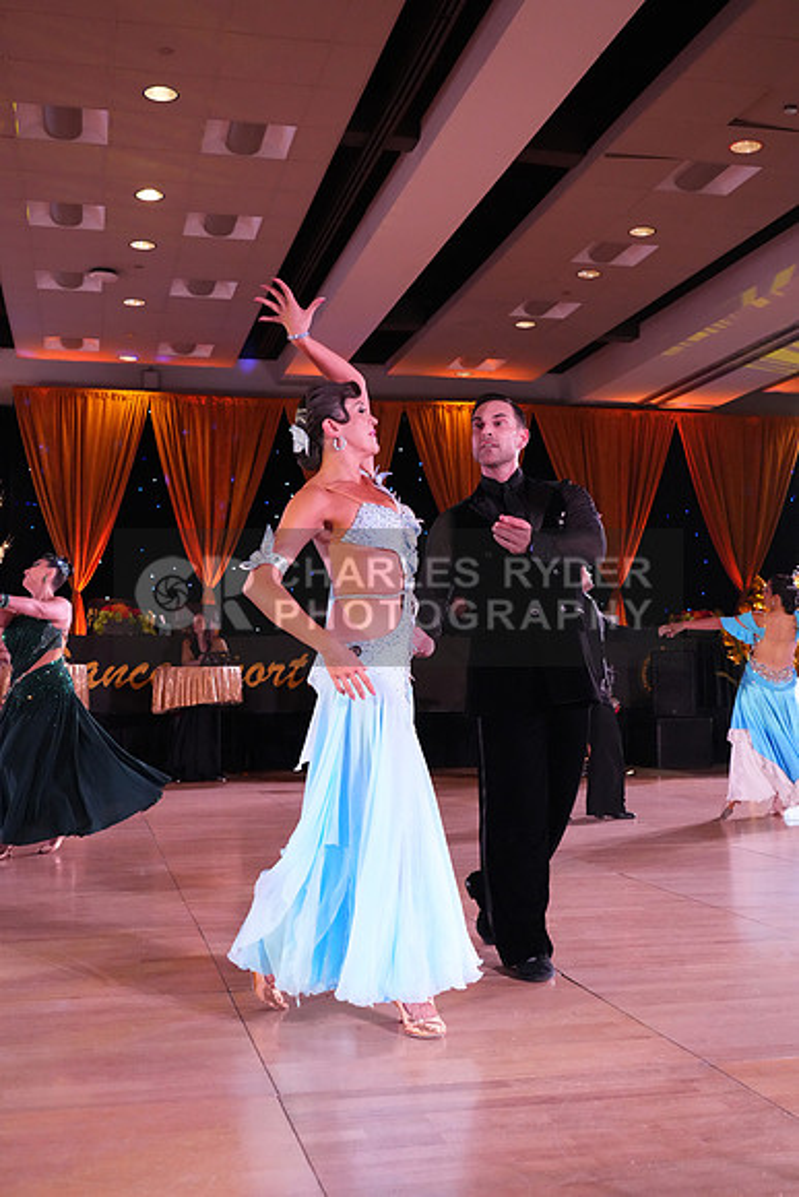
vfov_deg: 49.5
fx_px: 1297
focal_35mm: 39
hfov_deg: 34.2
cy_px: 598
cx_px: 400
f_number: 5
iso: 6400
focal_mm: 39
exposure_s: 1/400
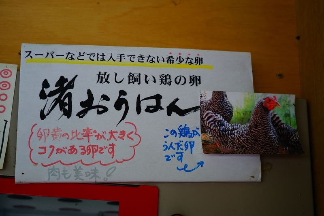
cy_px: 108
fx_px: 513
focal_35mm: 57
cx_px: 162
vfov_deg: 23.8
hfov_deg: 35.0
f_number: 4
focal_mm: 57
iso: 250
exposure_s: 1/60
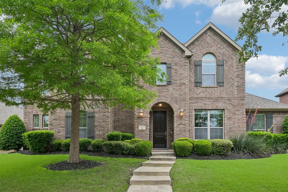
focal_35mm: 22
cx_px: 144
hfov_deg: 77.3
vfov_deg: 56.1
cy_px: 96
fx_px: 180
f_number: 8
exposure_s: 1/200
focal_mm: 22.5
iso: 400
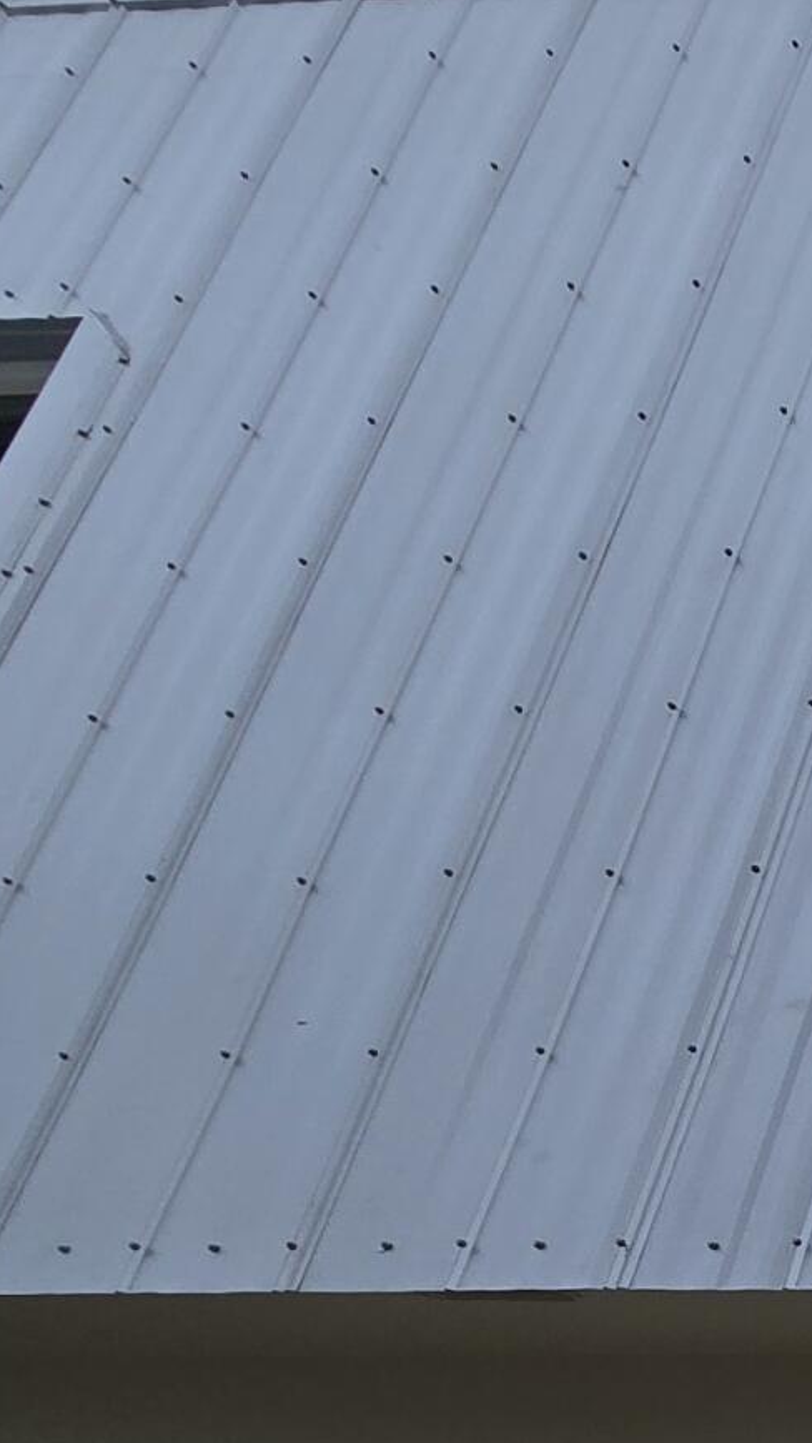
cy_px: 1445
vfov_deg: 37.6
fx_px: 1875
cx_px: 2135
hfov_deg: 13.5
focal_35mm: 49
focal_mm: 2.2
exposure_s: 1/548
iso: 50
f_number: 2.2
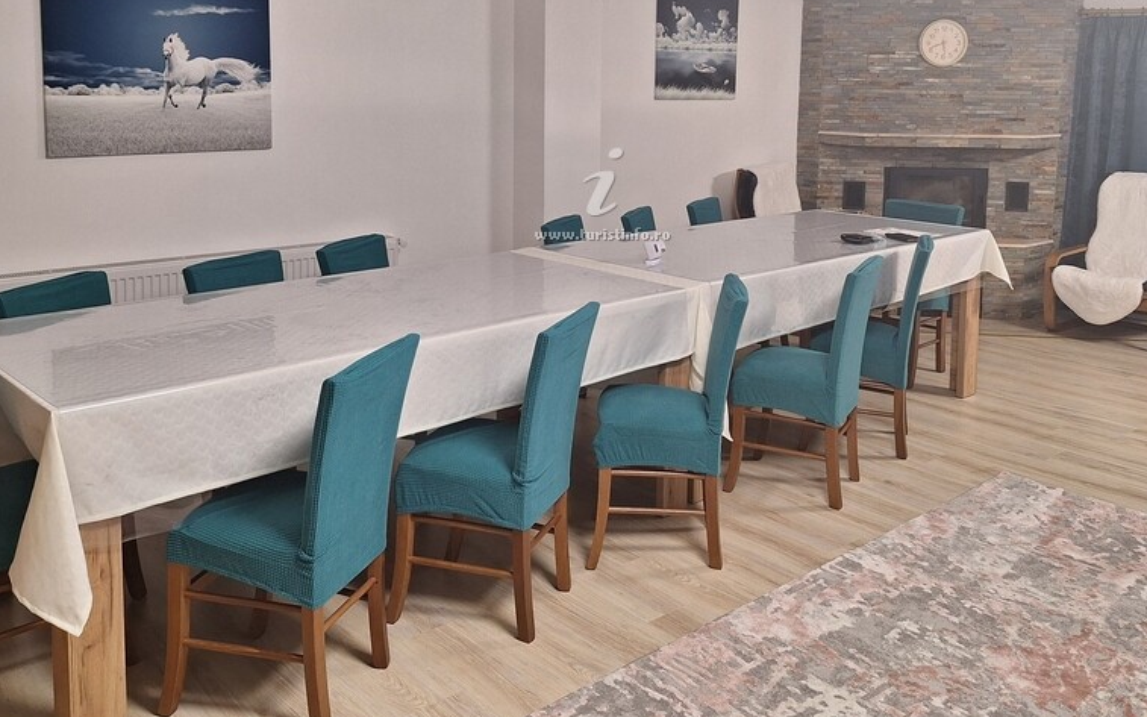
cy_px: 180
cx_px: 591
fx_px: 1031
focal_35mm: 33
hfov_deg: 58.1
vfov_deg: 37.4
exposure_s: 1/50
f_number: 1.8
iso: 80
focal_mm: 5.54
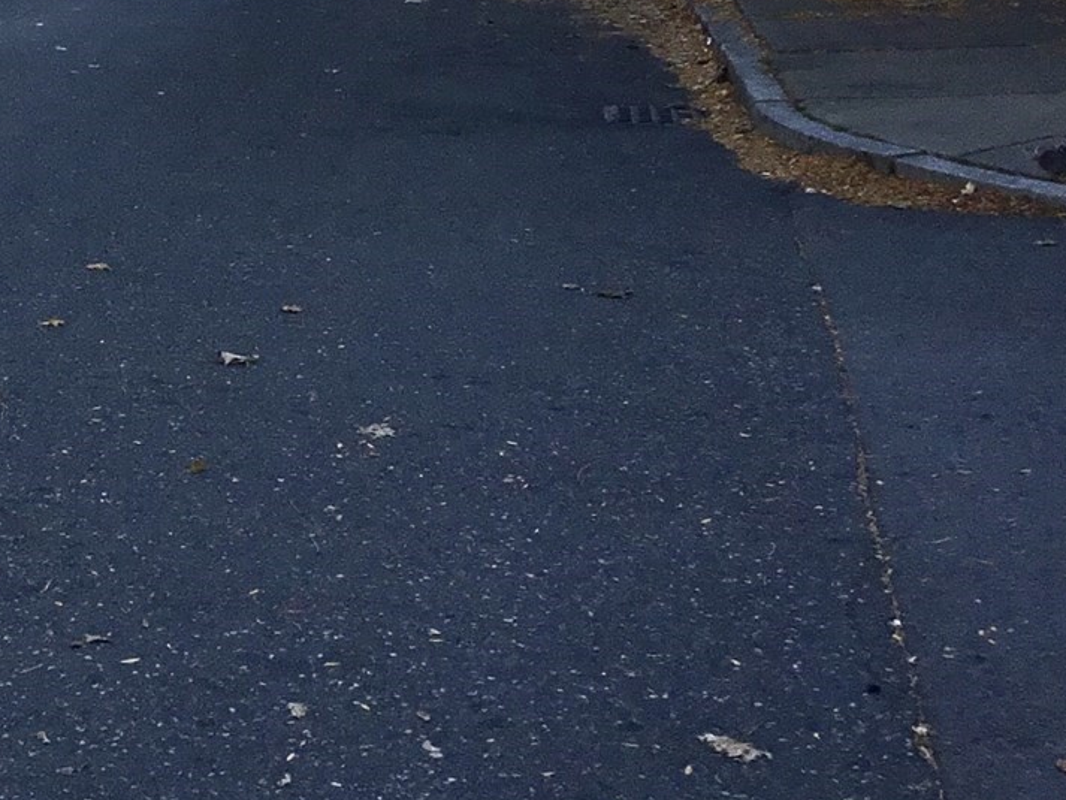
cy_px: -166
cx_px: 120
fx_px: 2741
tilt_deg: -0.7
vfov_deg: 15.9
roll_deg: -0.5
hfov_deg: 21.5
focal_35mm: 89
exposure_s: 1/1314
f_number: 2.4
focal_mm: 3.3
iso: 25
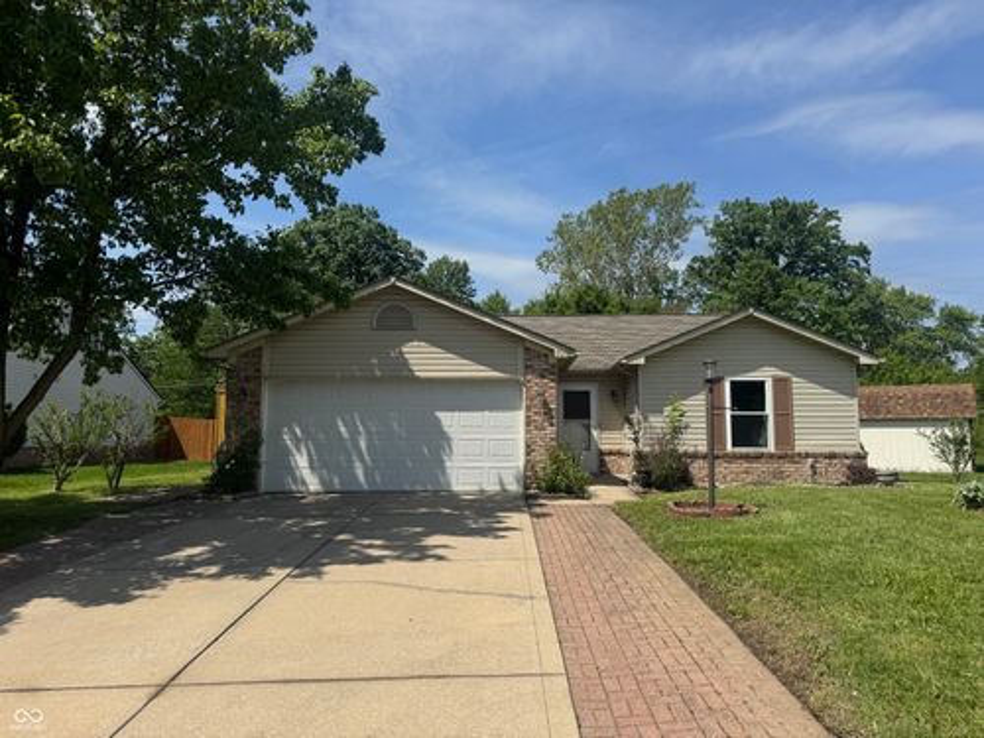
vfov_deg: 56.8
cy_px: 369
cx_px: 492
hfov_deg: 71.6
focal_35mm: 24
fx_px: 682
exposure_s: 1/5814
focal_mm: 6.76
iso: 80
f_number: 1.78
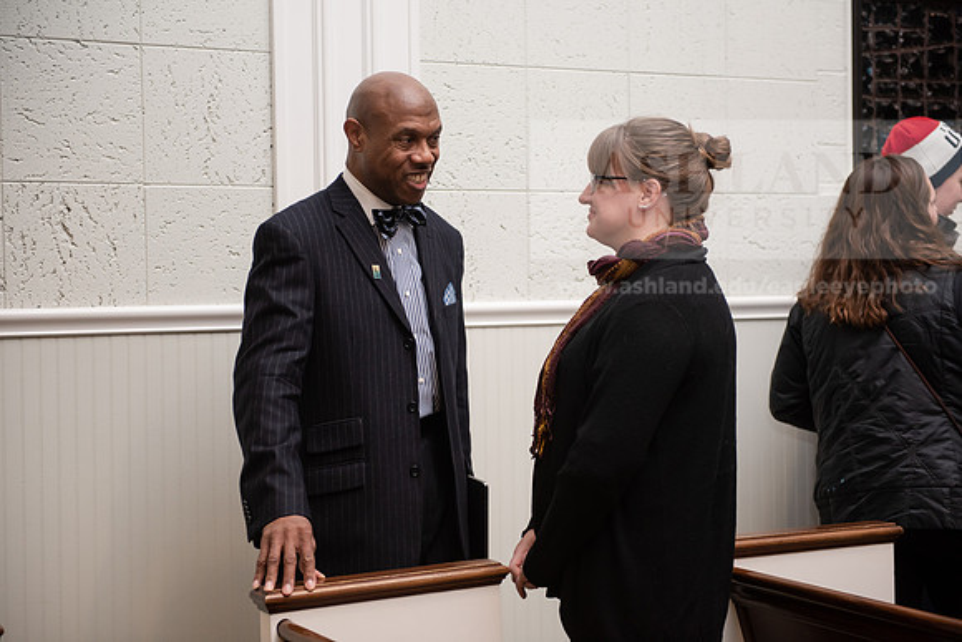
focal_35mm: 66
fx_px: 1764
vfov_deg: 20.6
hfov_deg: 30.5
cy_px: 321
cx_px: 481
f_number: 2.8
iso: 1250
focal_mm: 66
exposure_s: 1/200
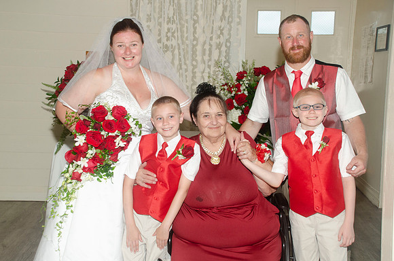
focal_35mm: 49
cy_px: 126
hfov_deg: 40.4
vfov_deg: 27.4
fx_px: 535
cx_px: 187
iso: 400
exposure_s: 1/250
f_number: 5.6
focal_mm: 31
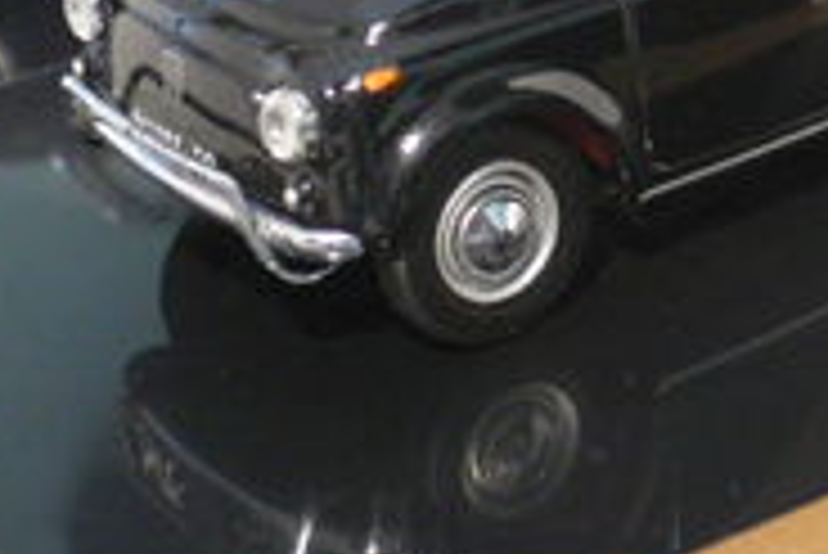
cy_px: 36
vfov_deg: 11.8
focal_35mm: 115
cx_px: 760
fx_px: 2647
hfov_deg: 17.5
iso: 200
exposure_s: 1/8
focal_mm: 8.5
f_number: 3.4
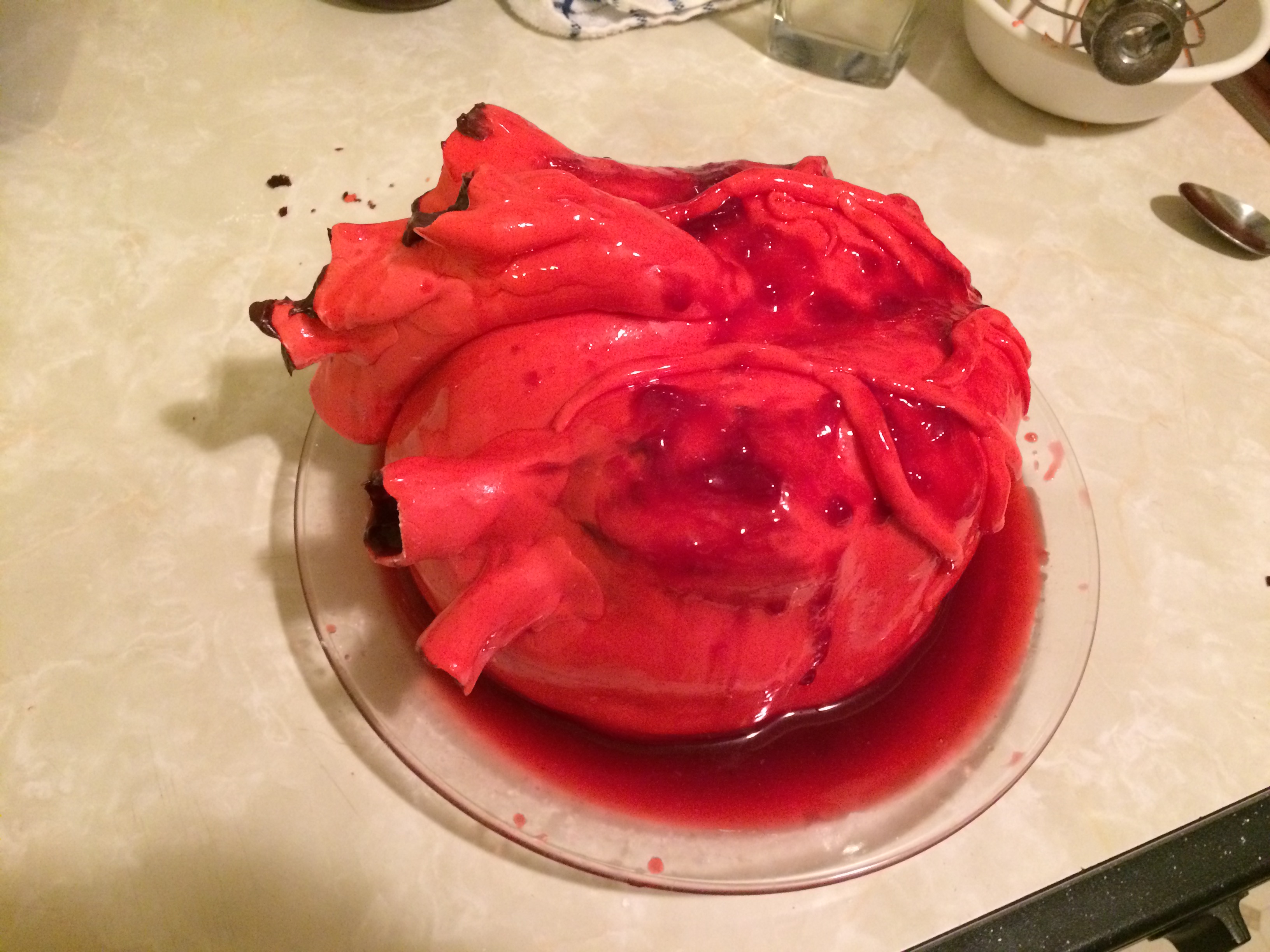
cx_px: 635
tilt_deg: -55.7
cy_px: 476
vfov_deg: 48.2
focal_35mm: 29
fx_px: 1064
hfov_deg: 61.7
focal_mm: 4.15
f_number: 2.2
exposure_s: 1/15
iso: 400
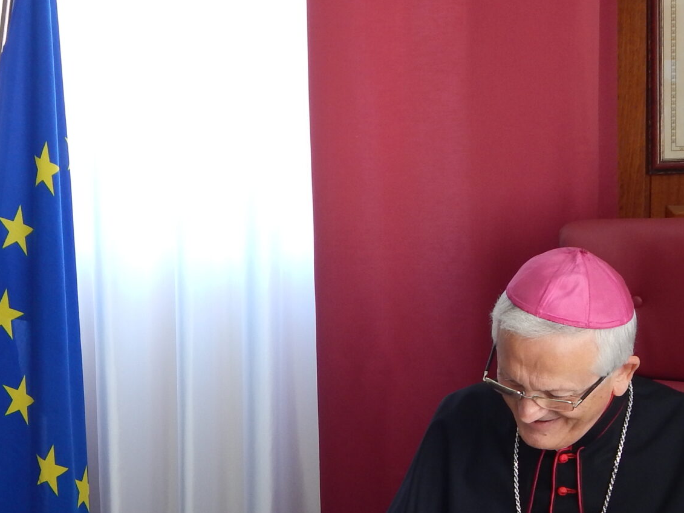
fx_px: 1699
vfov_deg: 17.1
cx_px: 249
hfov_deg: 22.7
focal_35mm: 86
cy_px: 395
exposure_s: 1/50
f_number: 3.4
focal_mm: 6.8
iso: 125
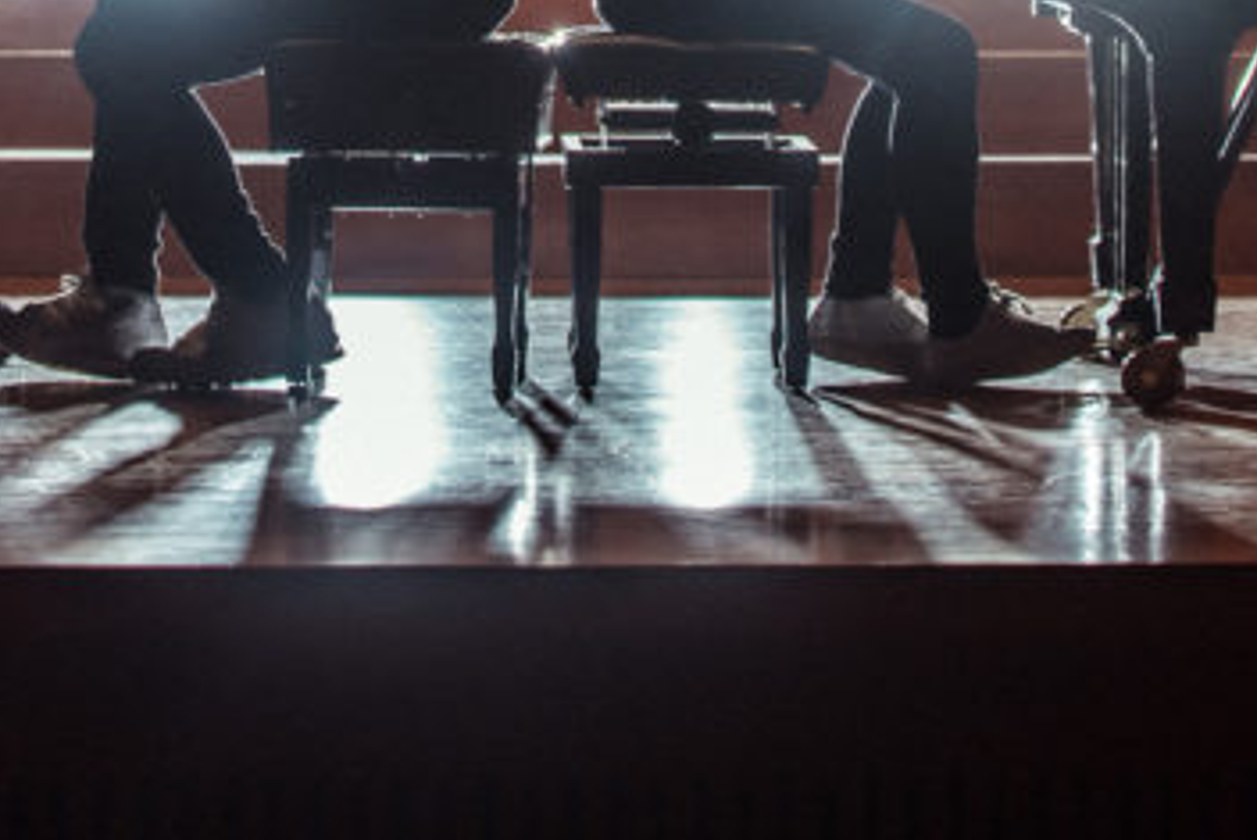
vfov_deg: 5.0
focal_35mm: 272
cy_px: -554
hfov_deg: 7.6
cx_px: 539
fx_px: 9501
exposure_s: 1/125
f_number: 2.8
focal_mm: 80
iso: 160
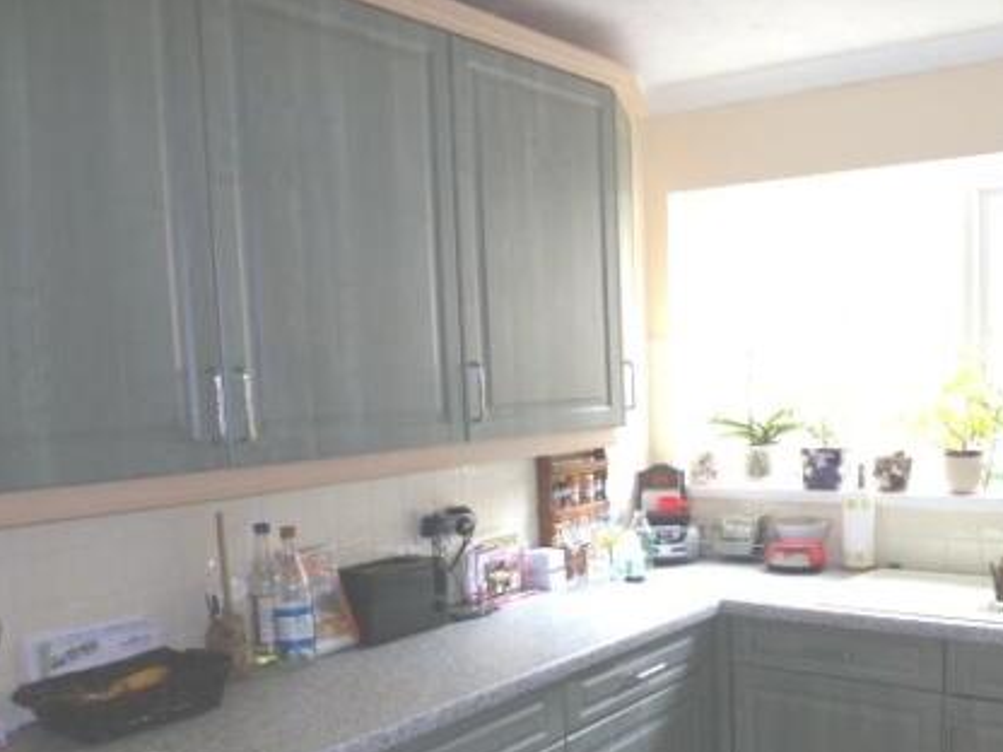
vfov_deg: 40.3
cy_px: 486
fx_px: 1014
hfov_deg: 51.3
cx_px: 696
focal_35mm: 35
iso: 100
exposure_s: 1/30
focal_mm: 4.1
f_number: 3.3
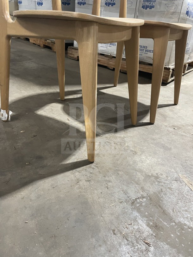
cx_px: 96
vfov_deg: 67.3
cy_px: 128
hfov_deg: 53.1
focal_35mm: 26
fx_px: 193
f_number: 1.6
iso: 500
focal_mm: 4.2
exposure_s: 1/53
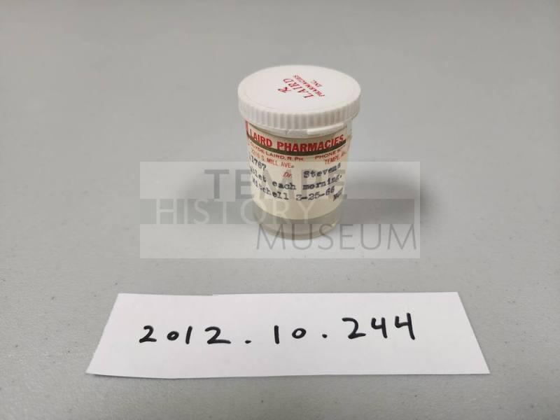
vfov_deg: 58.9
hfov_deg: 73.9
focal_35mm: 23
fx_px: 372
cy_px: 210
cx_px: 280
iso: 400
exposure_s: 1/120
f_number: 1.8
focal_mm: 6.4
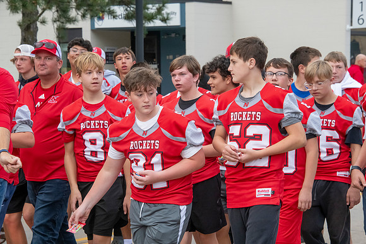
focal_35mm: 135
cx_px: 183
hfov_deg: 15.2
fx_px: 1373
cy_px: 122
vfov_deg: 10.2
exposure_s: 1/400
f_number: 11
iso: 3200
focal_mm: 135
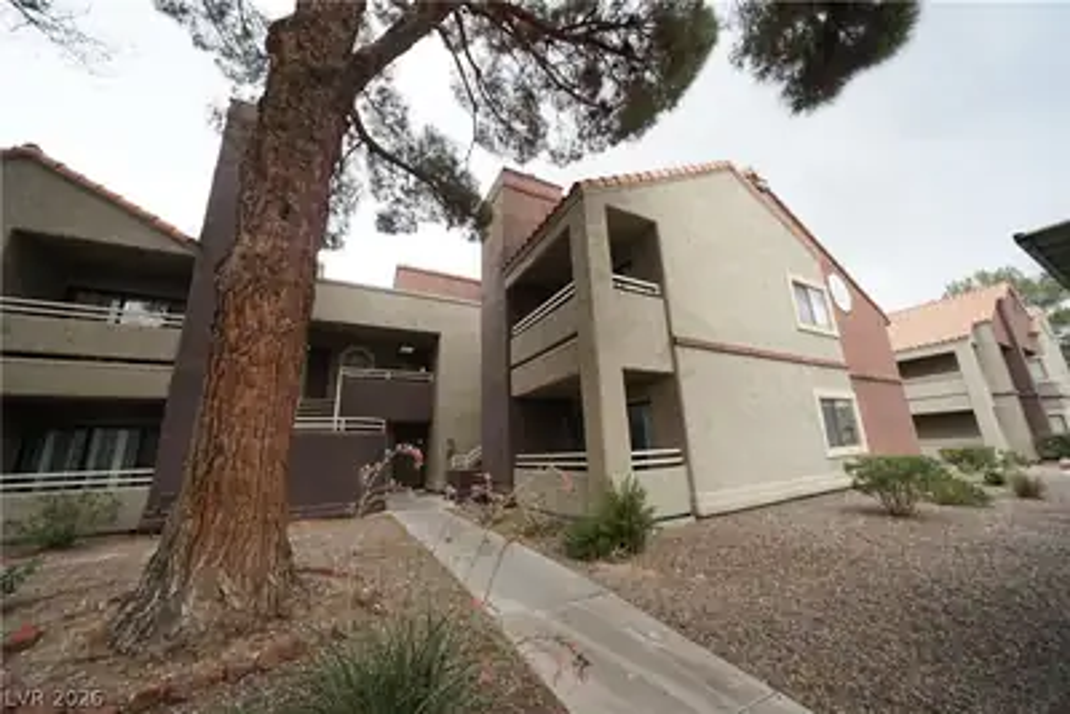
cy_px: 357
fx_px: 357
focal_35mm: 12
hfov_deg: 112.6
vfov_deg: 90.1
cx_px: 535
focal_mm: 12
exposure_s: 1/125
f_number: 9
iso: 250
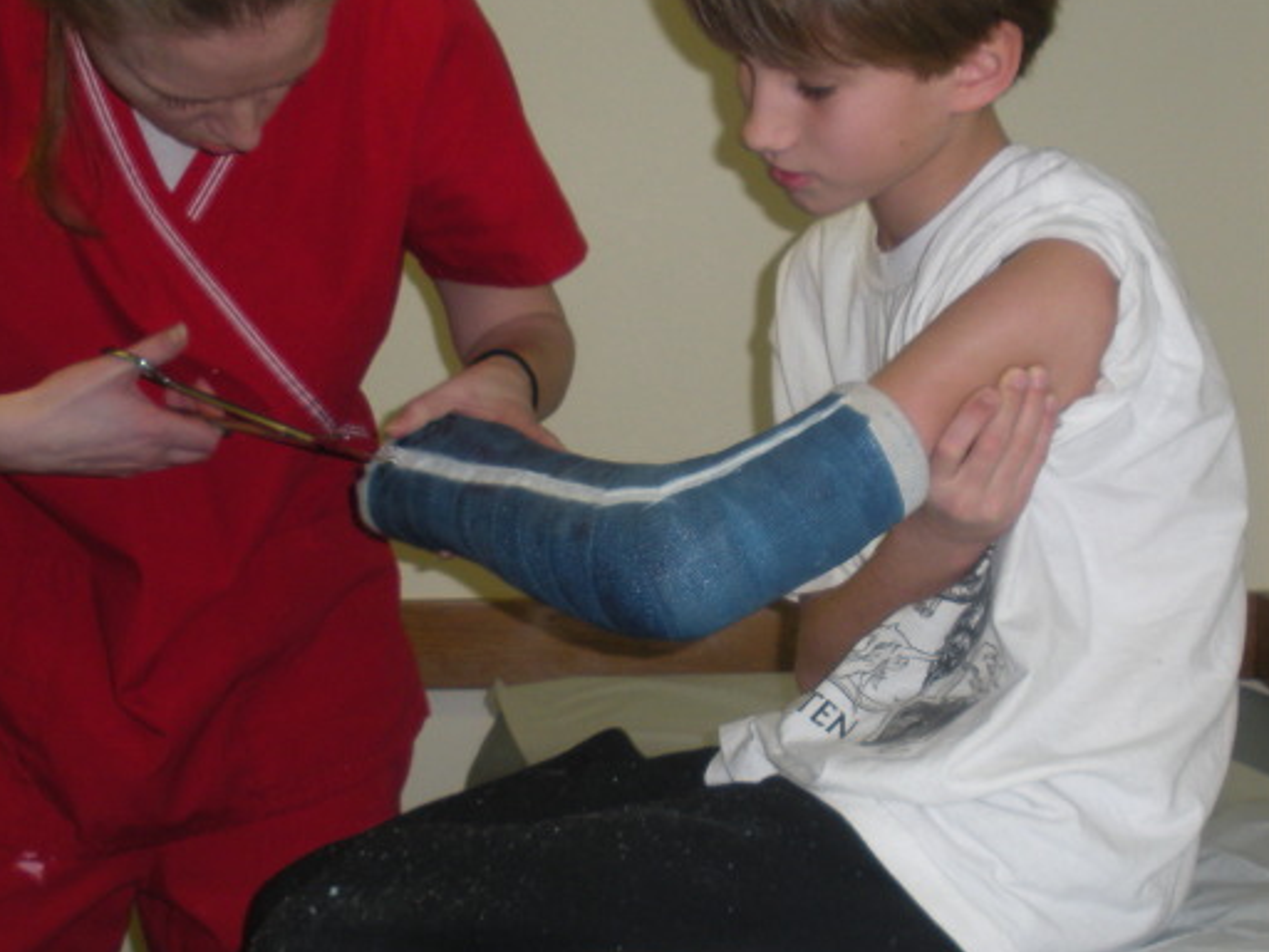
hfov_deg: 27.0
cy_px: 523
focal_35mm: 72
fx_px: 2639
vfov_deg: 20.4
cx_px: 781
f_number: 3.5
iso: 68
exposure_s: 1/30
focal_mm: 6.3
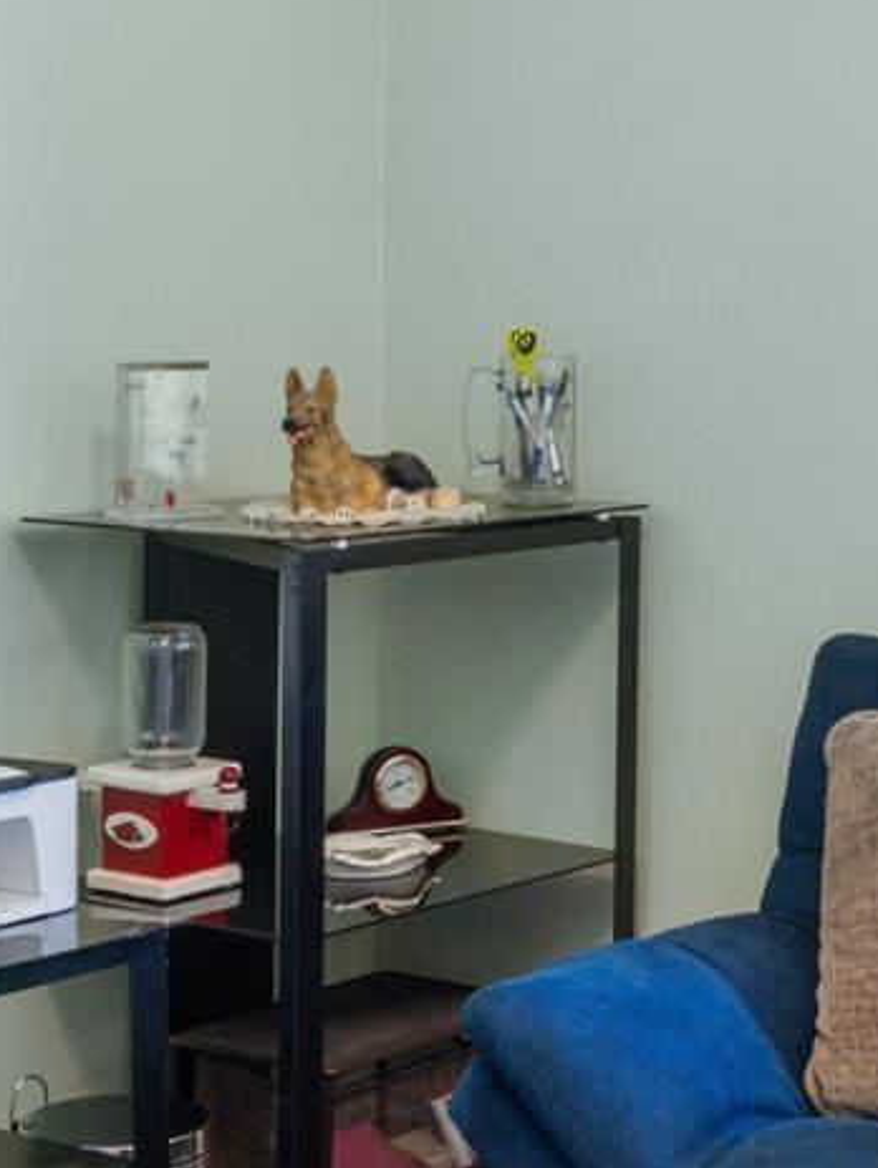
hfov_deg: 17.0
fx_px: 2917
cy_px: 246
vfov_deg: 22.4
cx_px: 679
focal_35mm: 86
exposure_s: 1/80
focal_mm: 11.1
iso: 400
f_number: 6.3
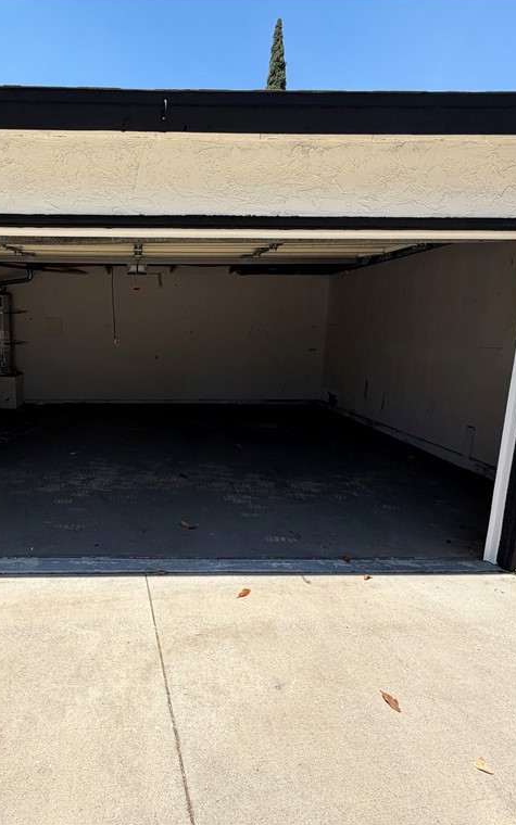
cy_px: 409
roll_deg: +0.7
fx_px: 450
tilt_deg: -9.5
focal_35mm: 20
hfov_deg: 57.4
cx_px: 147
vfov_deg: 85.1
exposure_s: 1/770
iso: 25
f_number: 2.2
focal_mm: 2.22
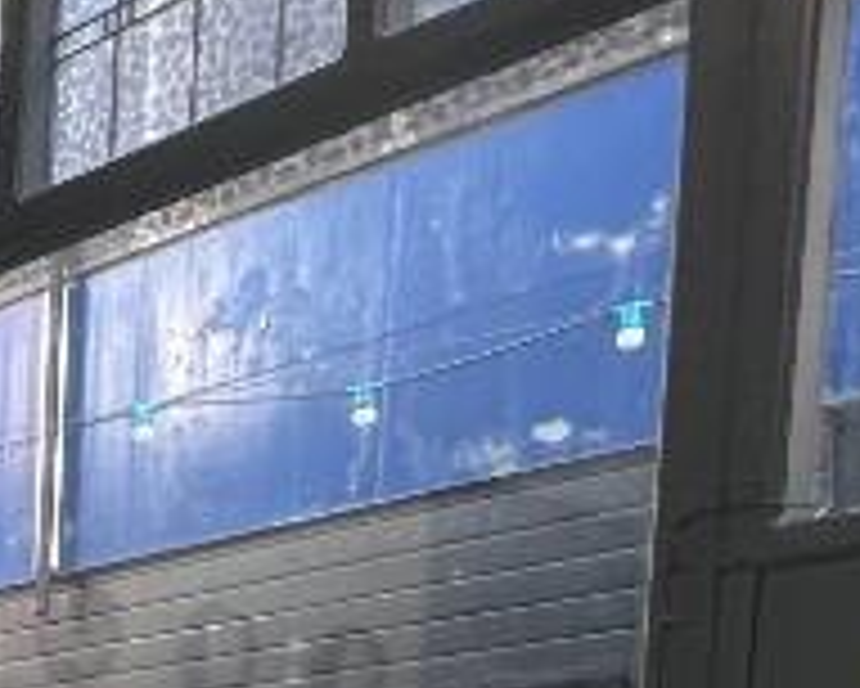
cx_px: -878
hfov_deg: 18.2
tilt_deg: -5.3
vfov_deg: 18.9
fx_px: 1732
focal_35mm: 68
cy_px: 1120
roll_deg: -1.6
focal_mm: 1.57
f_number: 1.8
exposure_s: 1/100
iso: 125
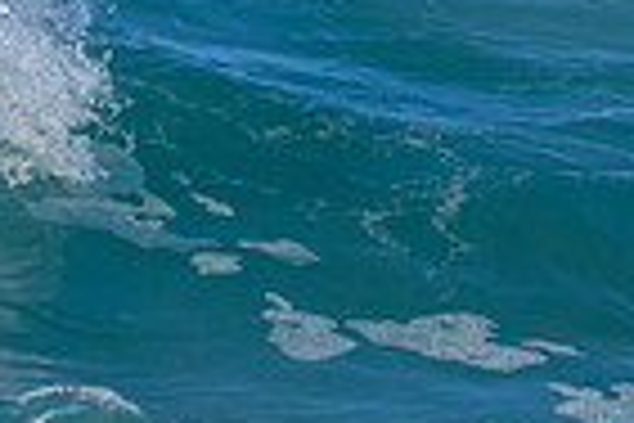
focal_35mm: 1999
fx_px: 35202
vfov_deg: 0.7
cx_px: -103
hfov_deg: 1.0
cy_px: -191
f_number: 10
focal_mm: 470
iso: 1250
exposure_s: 1/2000
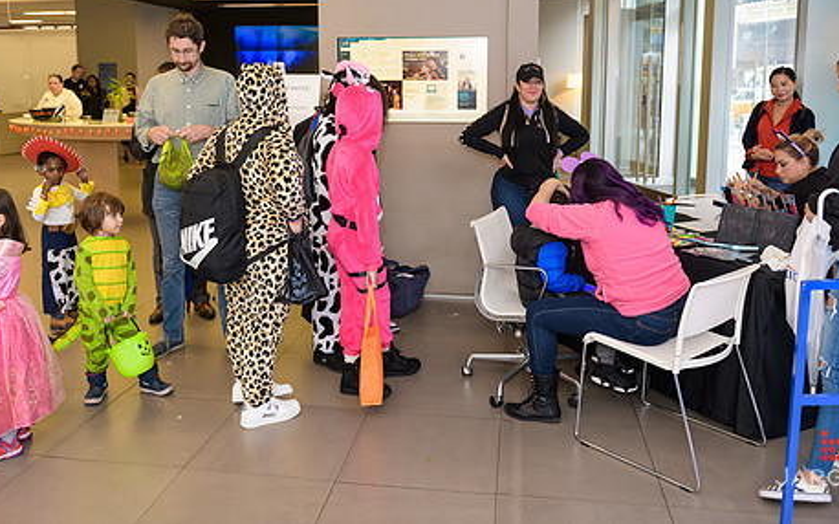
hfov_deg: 61.2
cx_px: 420
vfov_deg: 40.0
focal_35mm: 31
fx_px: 709
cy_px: 171
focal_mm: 24
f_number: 3.2
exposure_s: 1/125
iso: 800
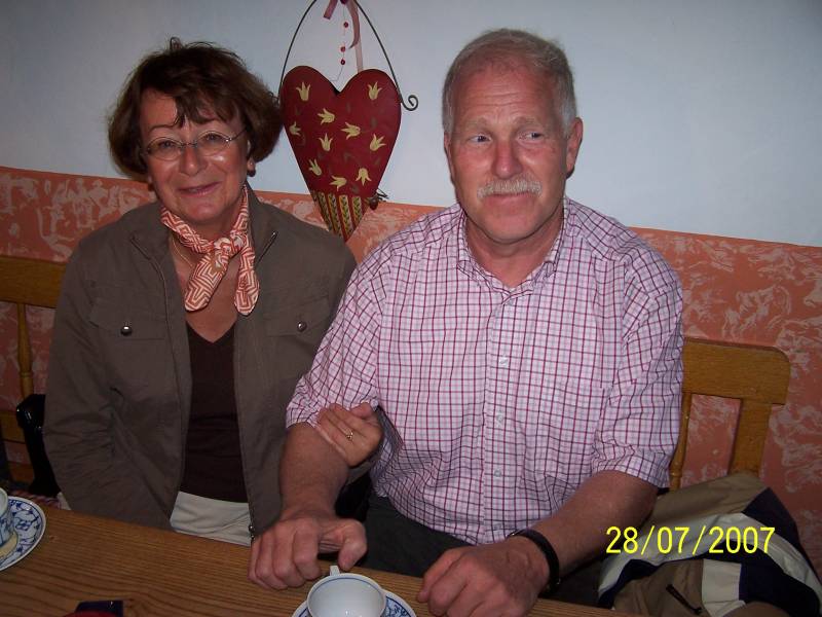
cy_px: 308
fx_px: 902
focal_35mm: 38
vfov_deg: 37.7
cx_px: 411
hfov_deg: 49.0
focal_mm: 6.3
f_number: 2.8
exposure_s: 1/60
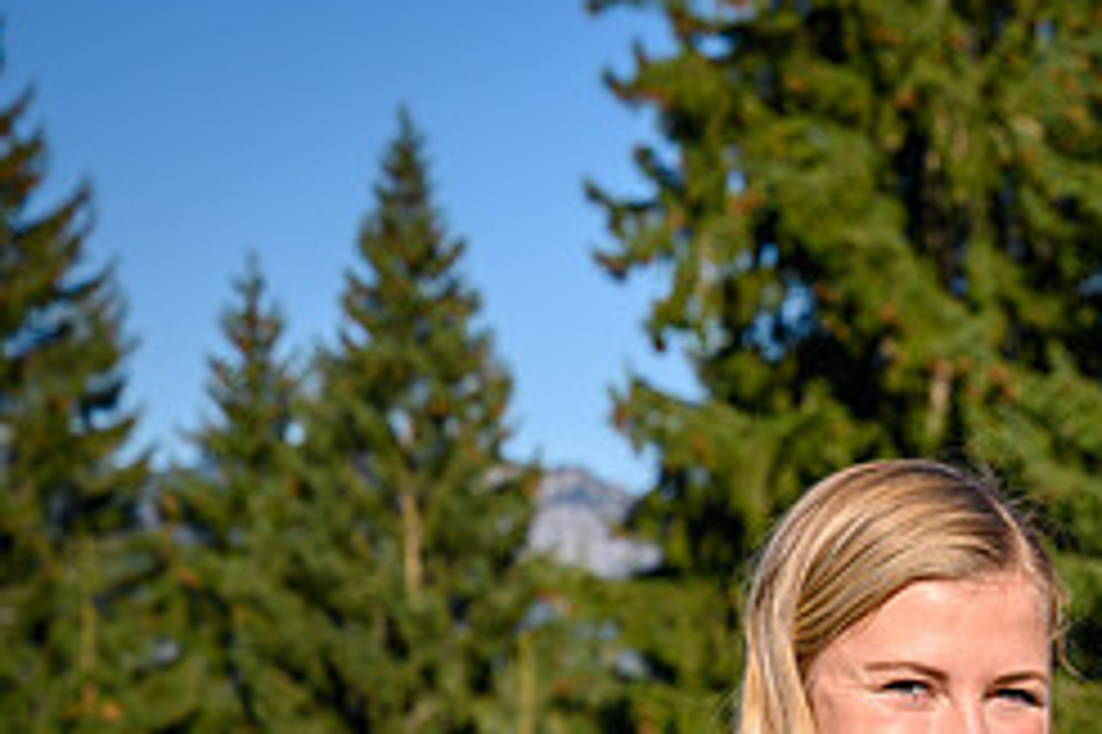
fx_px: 5414
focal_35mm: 177
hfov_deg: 11.4
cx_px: 1386
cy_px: 655
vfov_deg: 7.7
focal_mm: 70
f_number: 6.3
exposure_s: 1/640
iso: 125
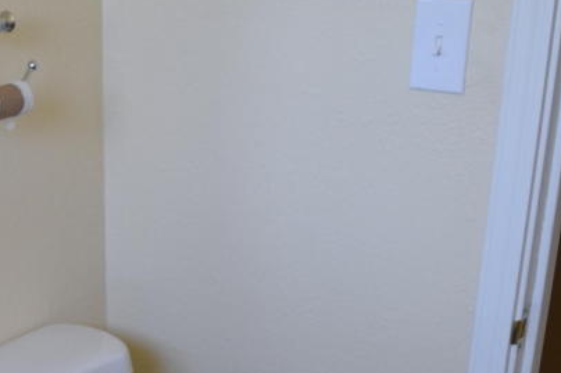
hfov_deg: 25.1
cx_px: -1
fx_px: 1199
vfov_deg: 16.5
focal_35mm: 77
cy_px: 516
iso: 500
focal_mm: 18
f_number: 4
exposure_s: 1/60
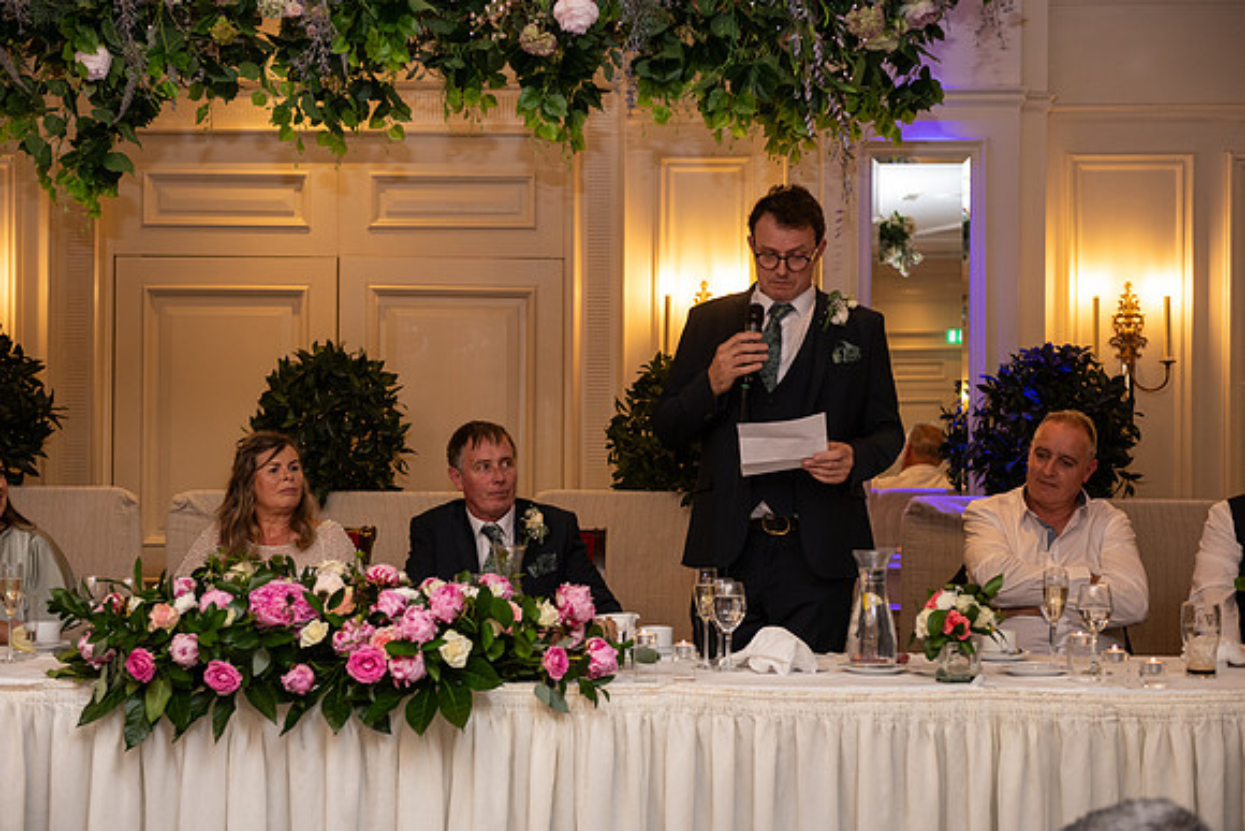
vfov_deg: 24.2
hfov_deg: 35.6
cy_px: 416
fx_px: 1937
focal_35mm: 56
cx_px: 622
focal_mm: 56
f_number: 3.5
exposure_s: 1/160
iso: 640
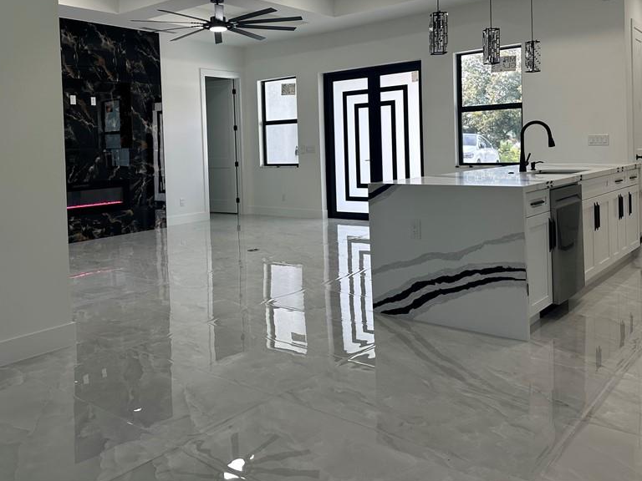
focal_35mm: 32
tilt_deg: -1.5
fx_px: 593
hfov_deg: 56.6
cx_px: 281
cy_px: 165
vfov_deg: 43.6
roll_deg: +2.3
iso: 80
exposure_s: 1/120
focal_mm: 6.86
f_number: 1.78
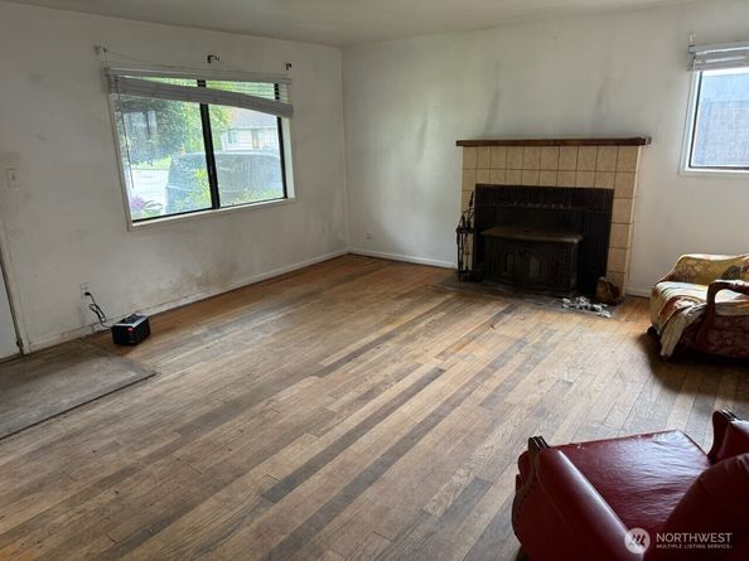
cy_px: 280
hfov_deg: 71.6
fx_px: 519
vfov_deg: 56.8
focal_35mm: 24
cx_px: 374
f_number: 1.78
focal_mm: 6.76
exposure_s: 1/77
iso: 200
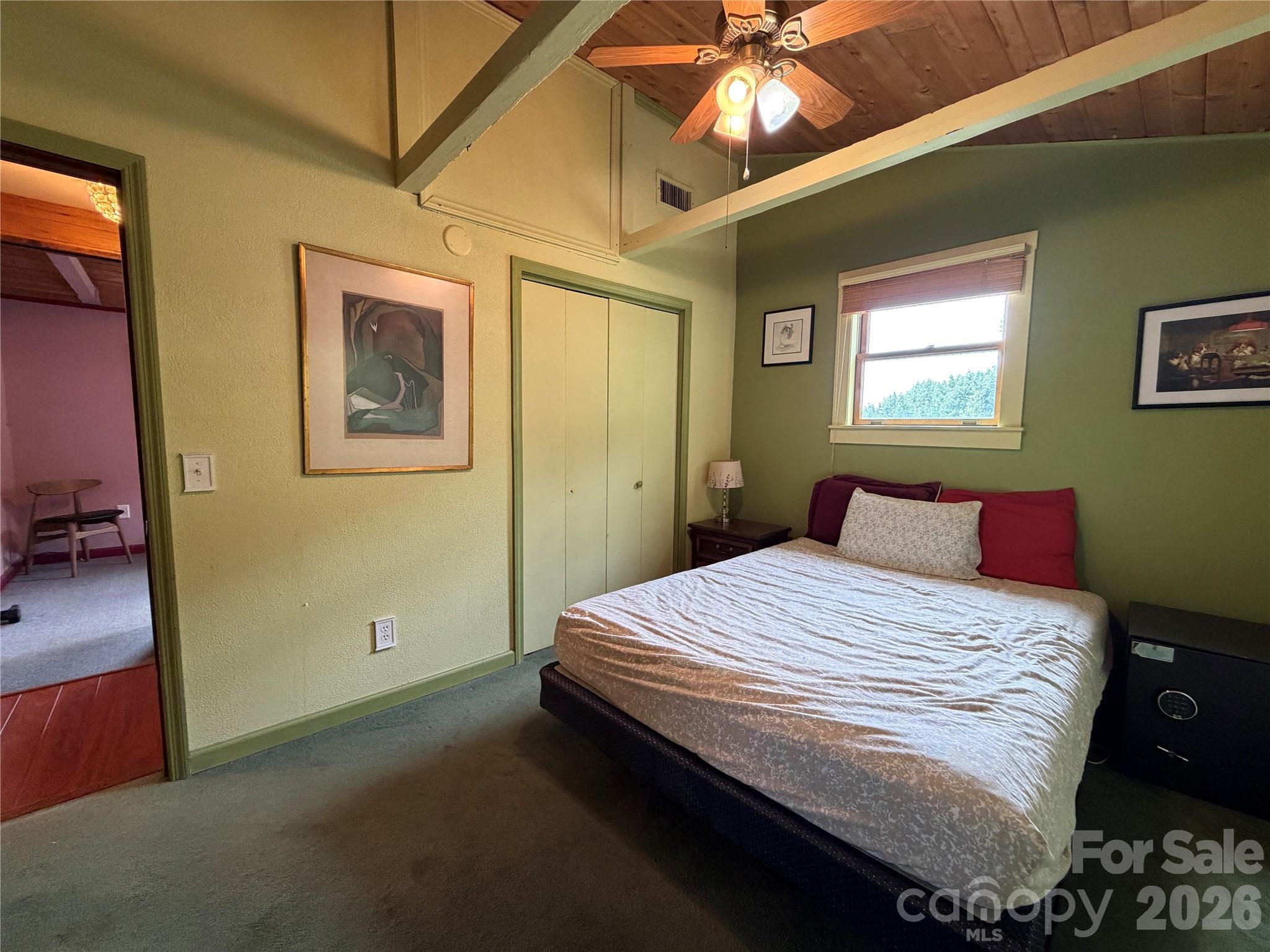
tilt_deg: -6.0
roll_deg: -0.9
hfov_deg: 102.1
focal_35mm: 14
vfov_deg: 85.7
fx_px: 514
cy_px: 476
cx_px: 635
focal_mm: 2.22
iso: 320
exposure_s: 1/60
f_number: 2.2
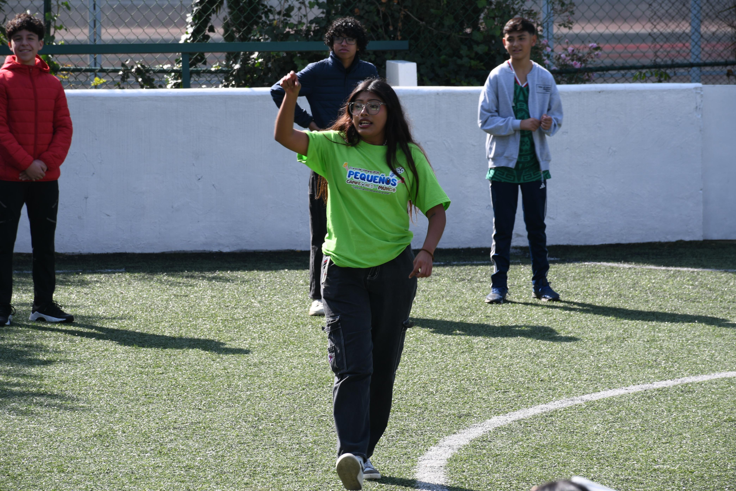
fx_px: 4293
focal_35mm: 210
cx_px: 368
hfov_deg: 9.8
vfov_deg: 6.5
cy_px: 246
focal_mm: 140
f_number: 9
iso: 100
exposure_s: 1/100
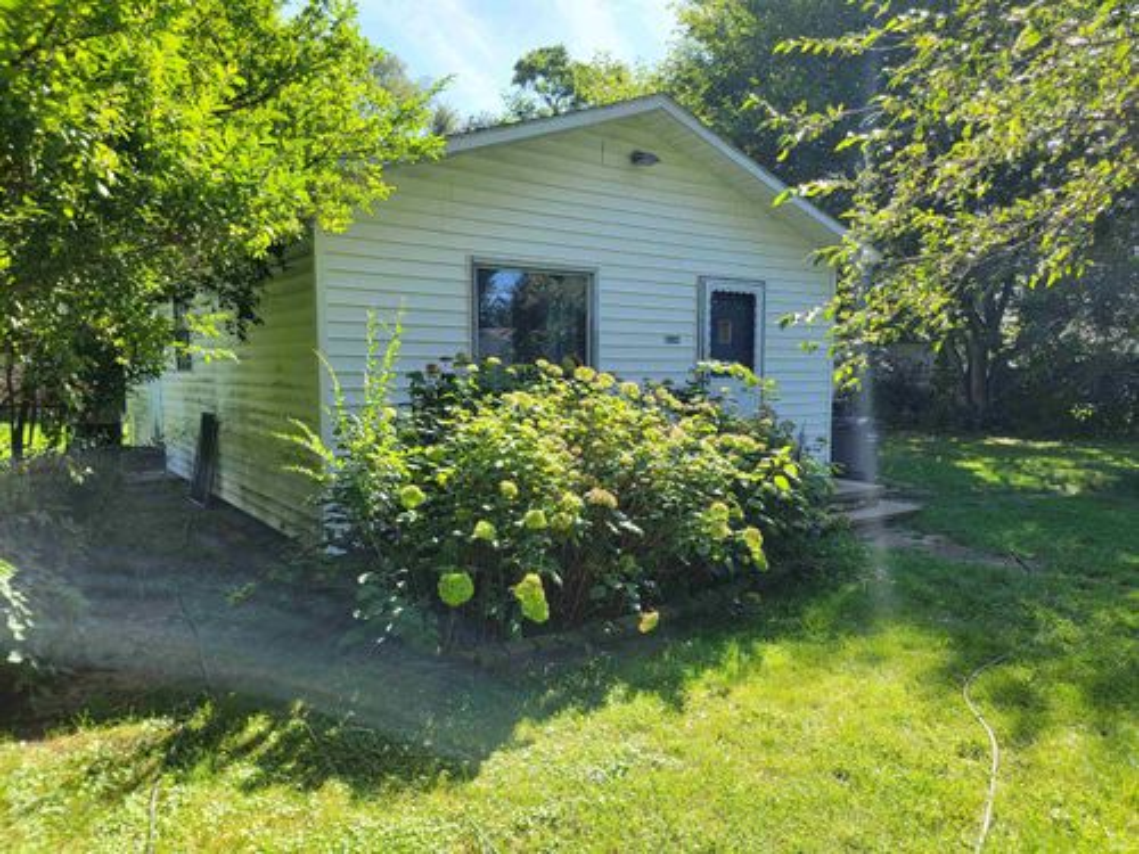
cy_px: 427
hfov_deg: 71.6
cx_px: 570
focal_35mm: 24
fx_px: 790
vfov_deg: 56.8
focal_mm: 6.7
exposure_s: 1/175
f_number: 1.8
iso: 16
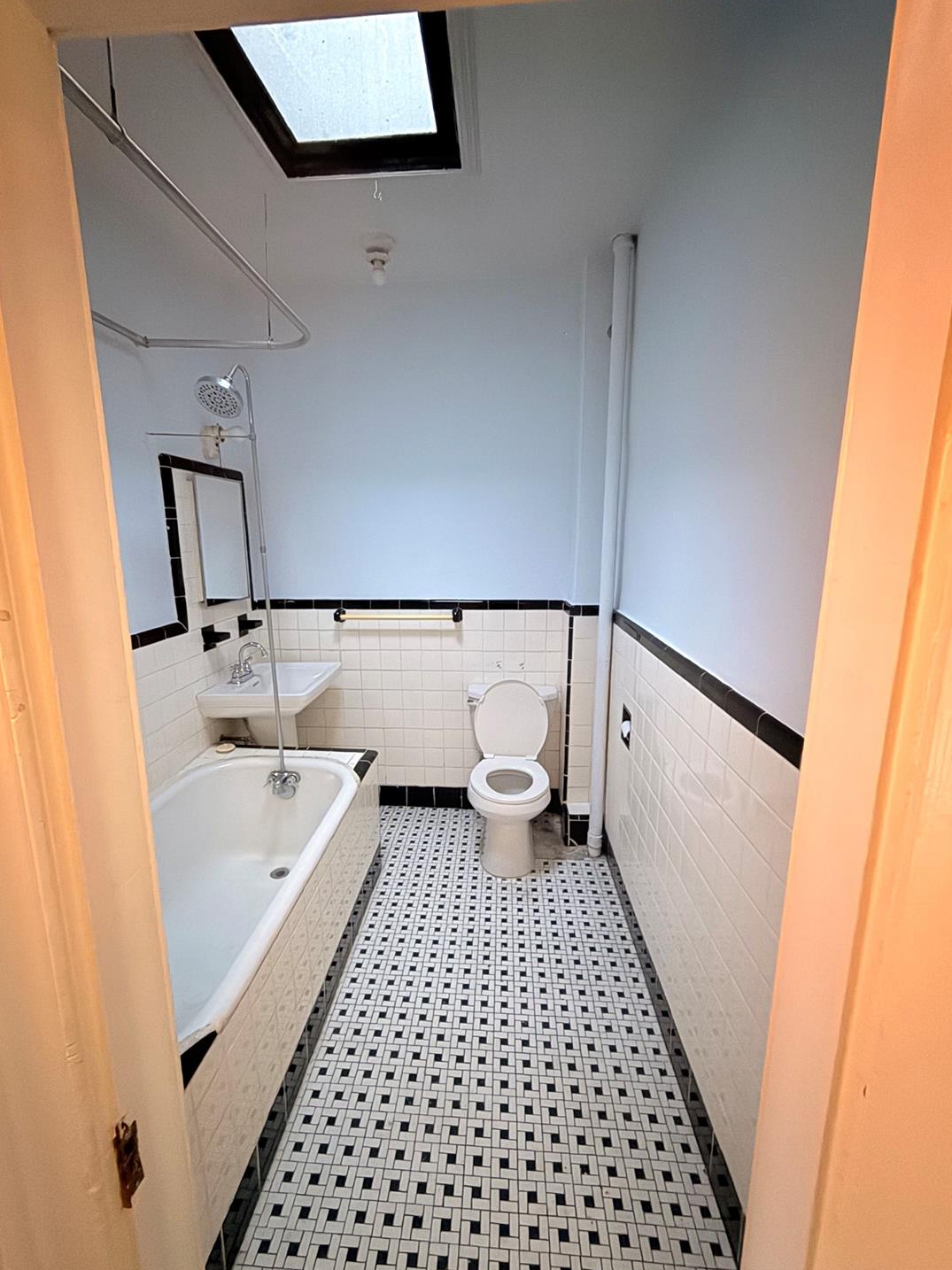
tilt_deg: -10.7
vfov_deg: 98.2
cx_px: 461
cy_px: 639
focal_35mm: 15
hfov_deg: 81.7
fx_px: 550
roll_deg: +0.1
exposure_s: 1/40
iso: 1250
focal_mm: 2.22
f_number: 2.2
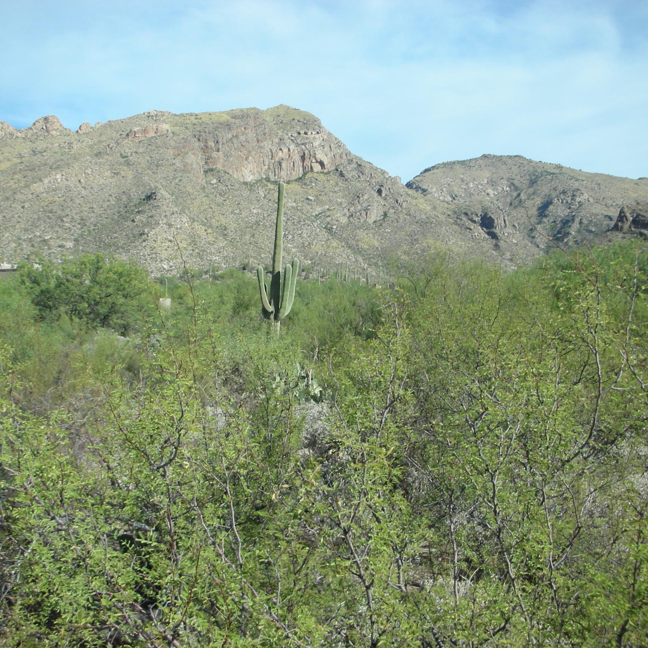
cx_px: 318
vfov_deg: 40.0
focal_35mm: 42
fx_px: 890
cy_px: 325
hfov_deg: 40.0
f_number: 8.5
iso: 50
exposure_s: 1/88.5
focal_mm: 5.8
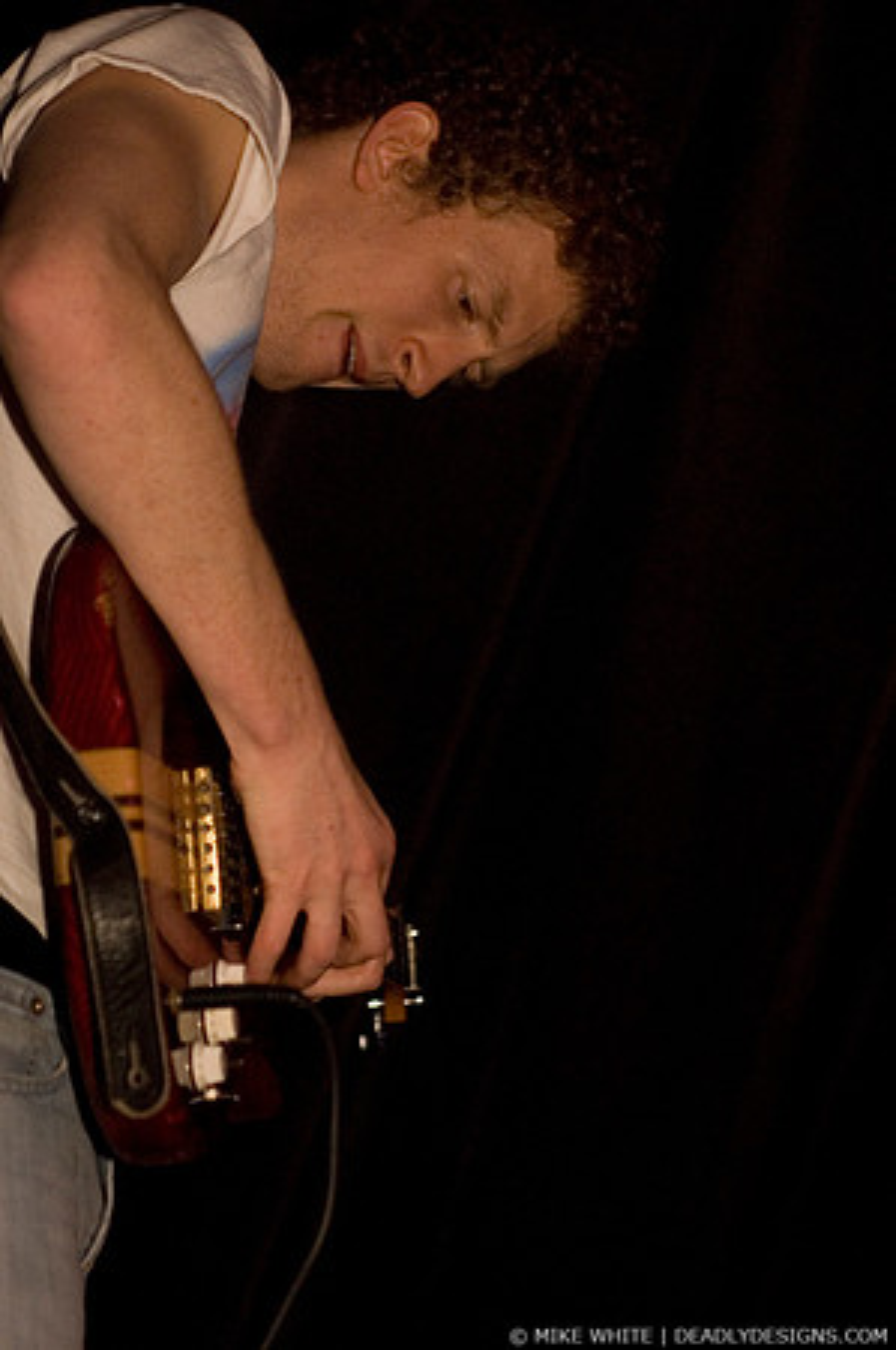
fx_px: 3929
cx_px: 448
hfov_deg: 13.0
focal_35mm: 105
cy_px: 675
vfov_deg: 19.5
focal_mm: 70
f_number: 2.8
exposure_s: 1/60
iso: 800
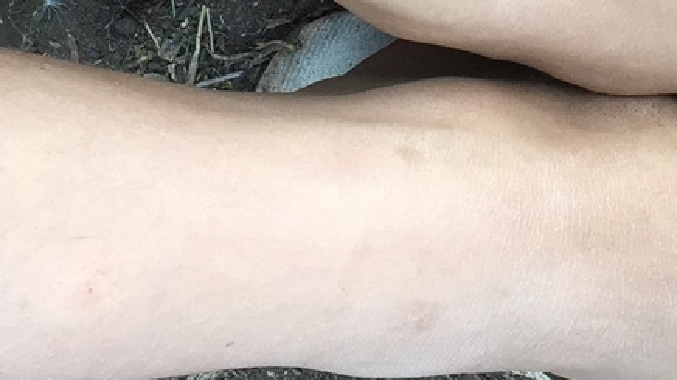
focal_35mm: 116
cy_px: -223
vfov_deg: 10.0
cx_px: 753
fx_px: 2082
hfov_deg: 17.8
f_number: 2.2
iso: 50
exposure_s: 1/120
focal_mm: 4.15
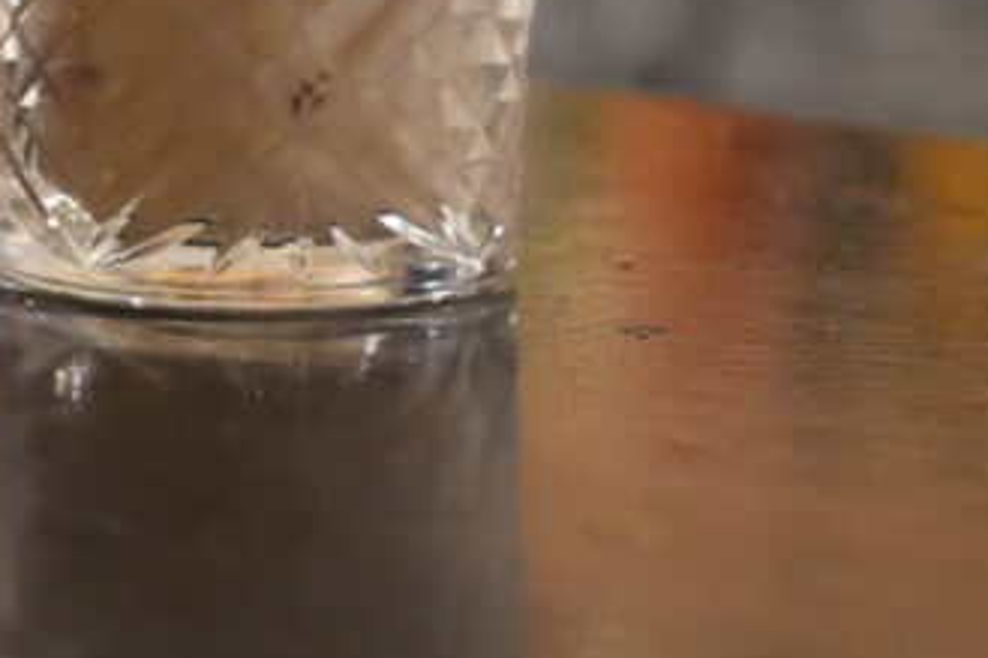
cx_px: 312
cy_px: -168
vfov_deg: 7.3
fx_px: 5129
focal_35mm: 187
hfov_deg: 11.0
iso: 4000
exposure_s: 1/160
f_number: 2.5
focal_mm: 40
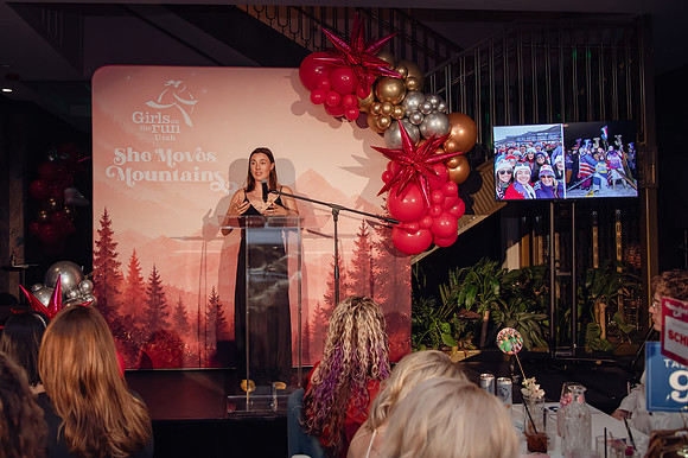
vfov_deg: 41.3
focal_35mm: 32
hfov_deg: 58.8
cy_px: 203
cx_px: 291
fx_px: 607
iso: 3200
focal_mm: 27
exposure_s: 1/320
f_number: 4
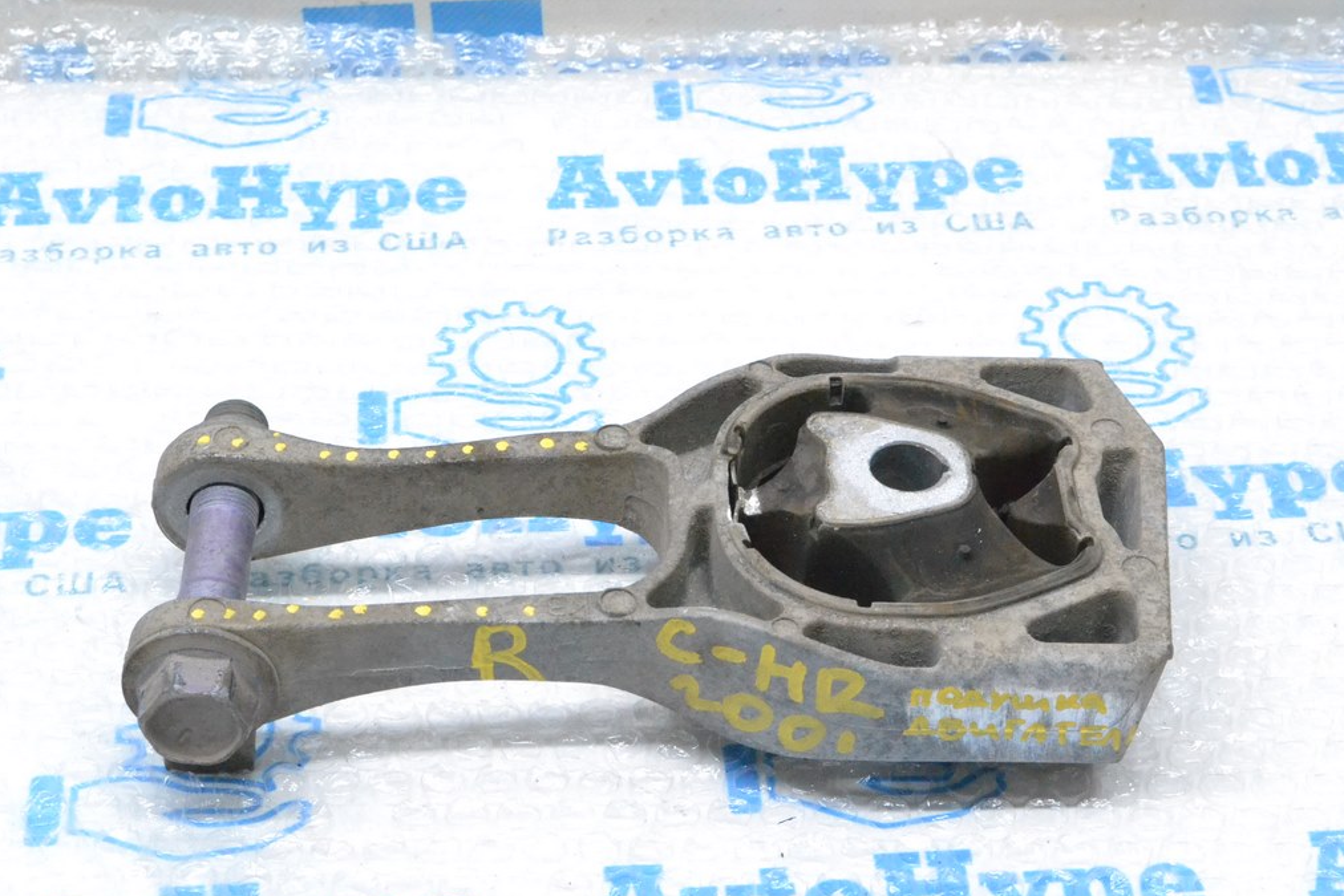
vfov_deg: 16.4
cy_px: 451
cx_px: 677
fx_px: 3118
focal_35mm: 84
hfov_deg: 24.3
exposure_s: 1/100
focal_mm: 55
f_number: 11
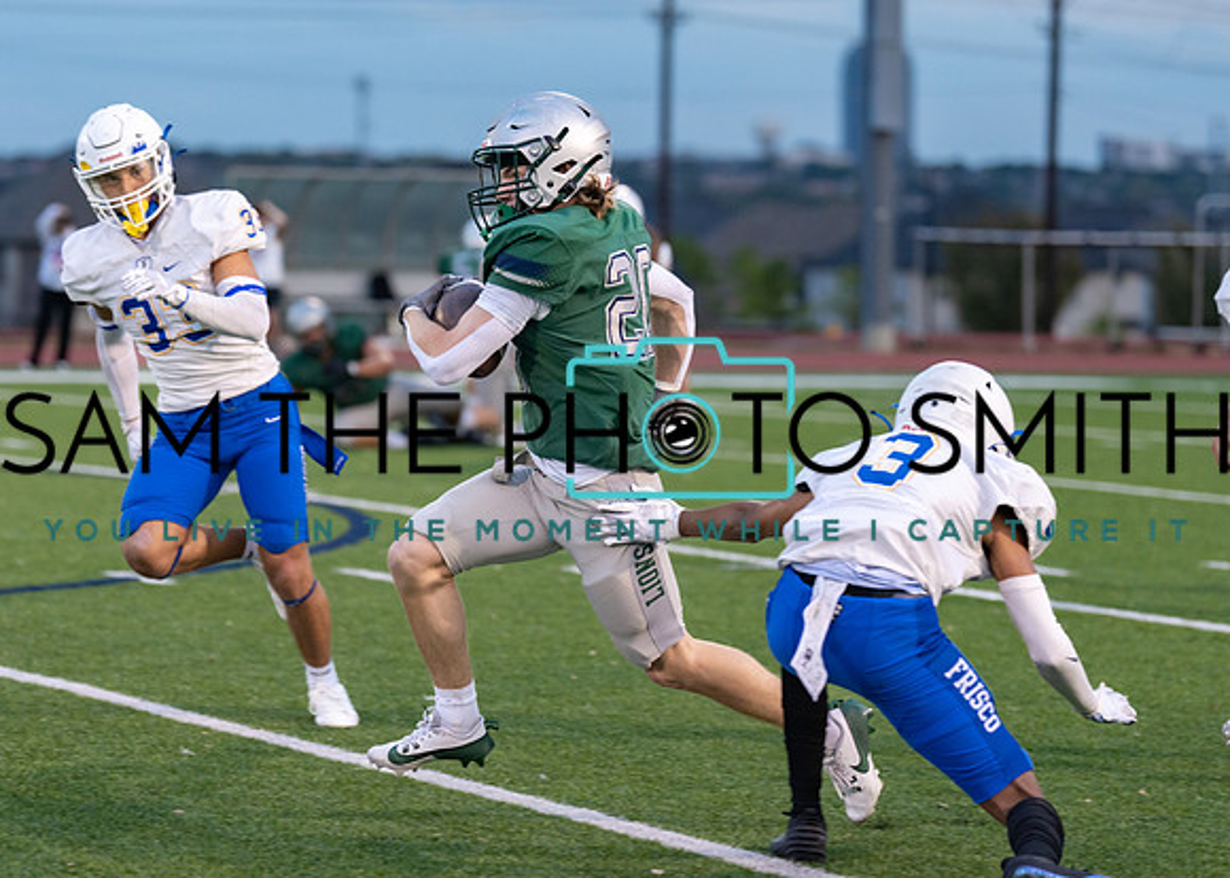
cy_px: 418
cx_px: 482
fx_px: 5781
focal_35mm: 166
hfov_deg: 12.1
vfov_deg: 8.7
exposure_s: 1/1000
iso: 1000
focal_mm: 125
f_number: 2.8
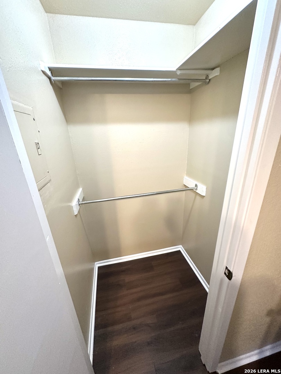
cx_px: 140
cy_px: 187
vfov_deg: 102.1
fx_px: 152
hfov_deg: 85.7
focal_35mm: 14
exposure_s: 1/60
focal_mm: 2.22
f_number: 2.2
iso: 320
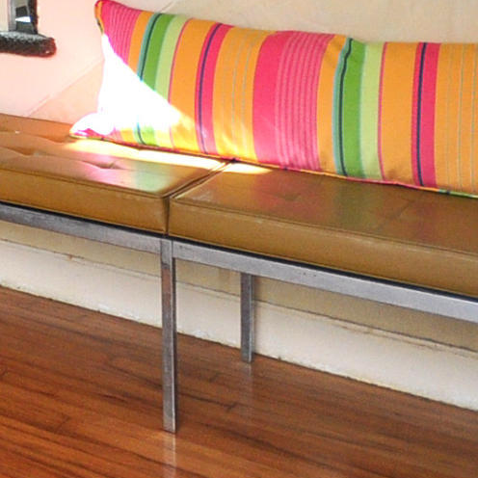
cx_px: -582
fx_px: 1203
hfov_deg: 15.6
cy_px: -136
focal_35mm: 77
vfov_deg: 20.6
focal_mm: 10
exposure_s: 1/160
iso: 500
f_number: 4
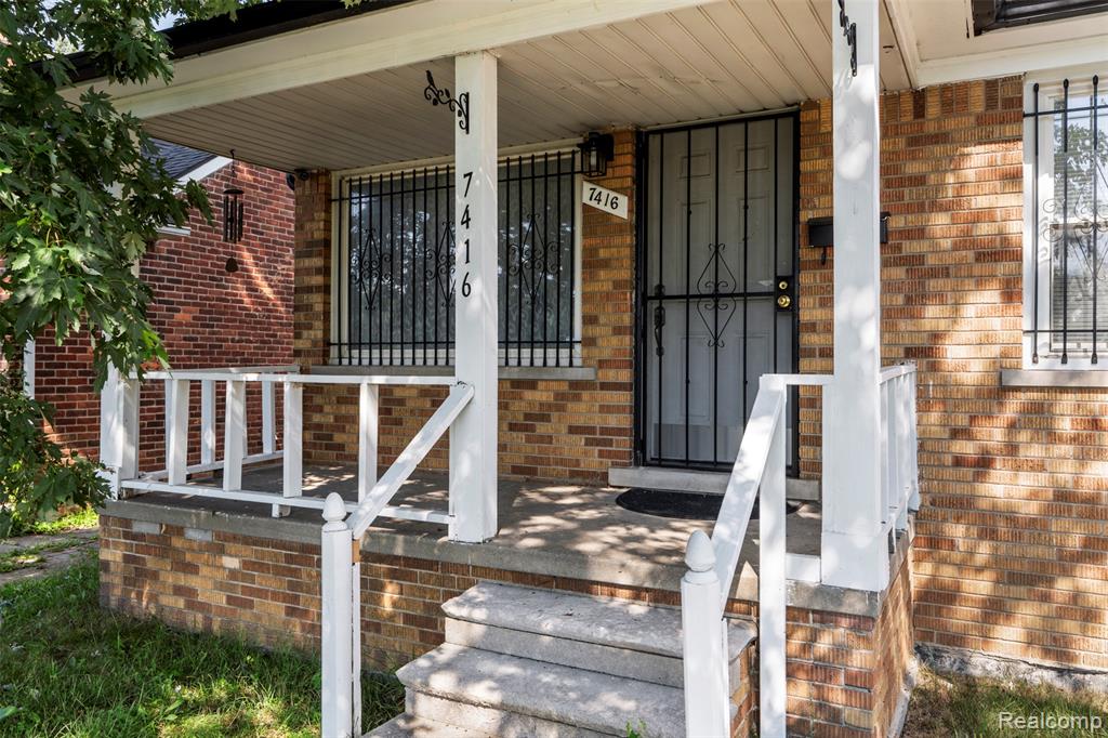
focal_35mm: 26
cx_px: 554
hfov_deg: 69.4
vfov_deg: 49.5
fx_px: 800
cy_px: 369
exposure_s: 1/50
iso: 100
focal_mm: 26
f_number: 8
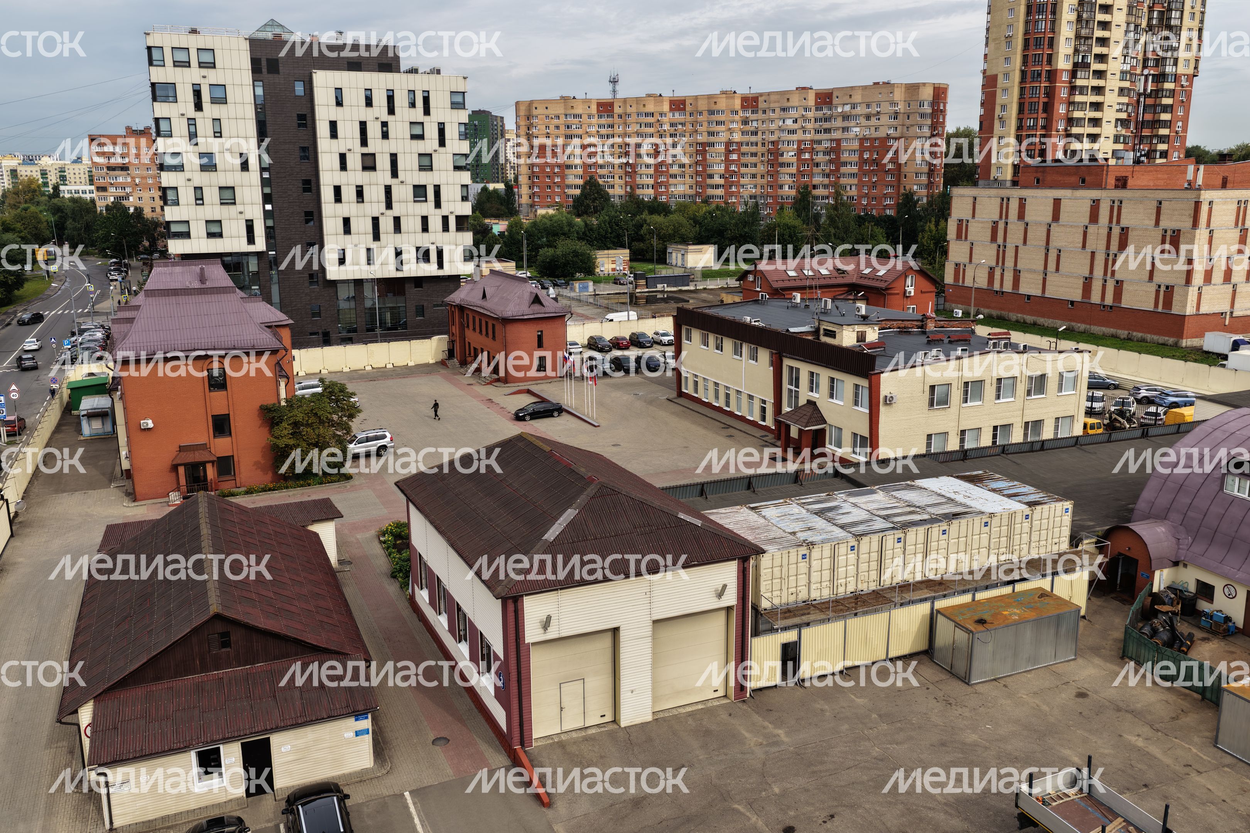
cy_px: 416
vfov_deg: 46.4
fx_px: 972
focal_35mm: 28
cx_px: 625
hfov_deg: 65.5
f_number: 2.8
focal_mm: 14.45
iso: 100
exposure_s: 1/100
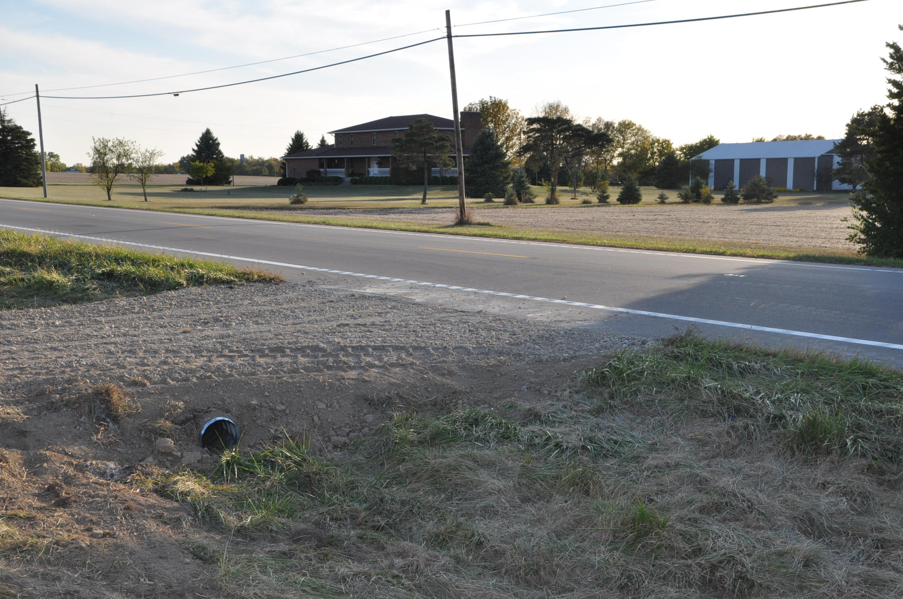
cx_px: 452
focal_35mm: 45
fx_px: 1127
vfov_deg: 29.8
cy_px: 300
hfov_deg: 43.7
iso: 200
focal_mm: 30
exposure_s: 1/200
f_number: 10
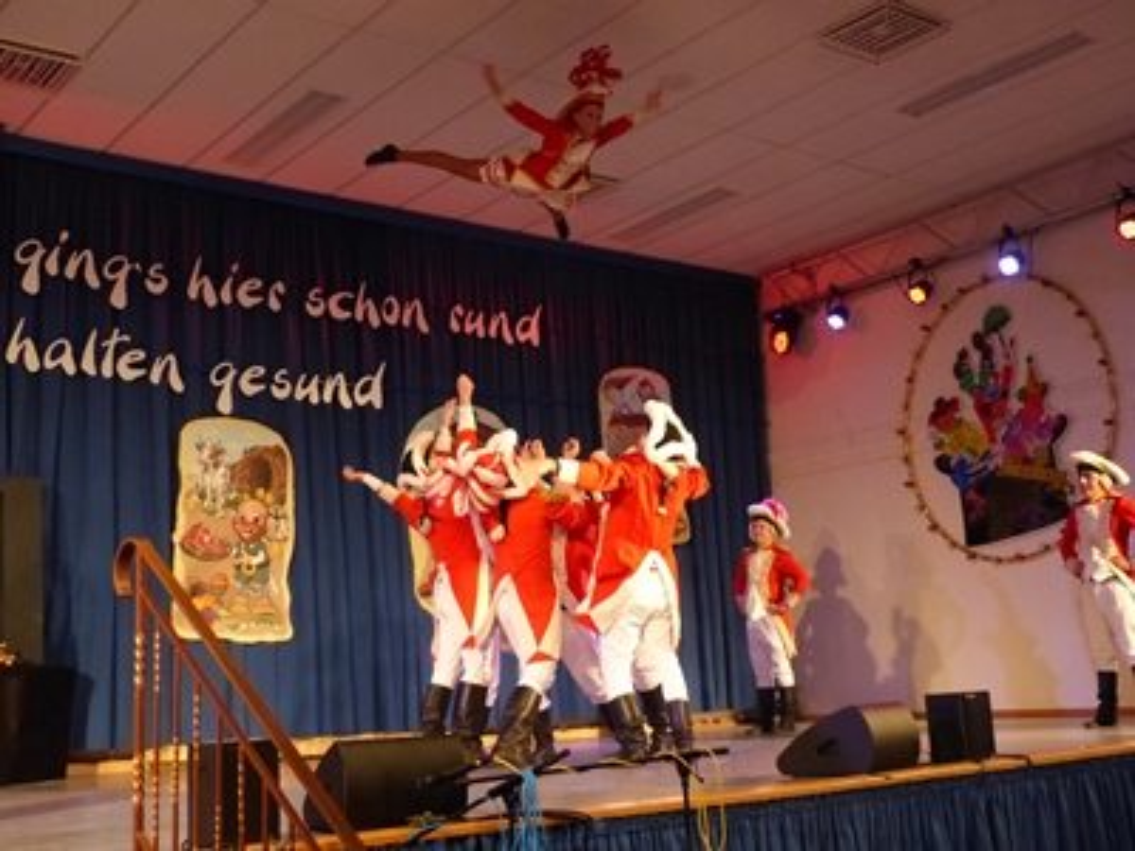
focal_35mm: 42
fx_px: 1377
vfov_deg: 34.3
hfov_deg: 44.8
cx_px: 568
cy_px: 426
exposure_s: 1/160
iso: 800
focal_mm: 7.6
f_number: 2.8
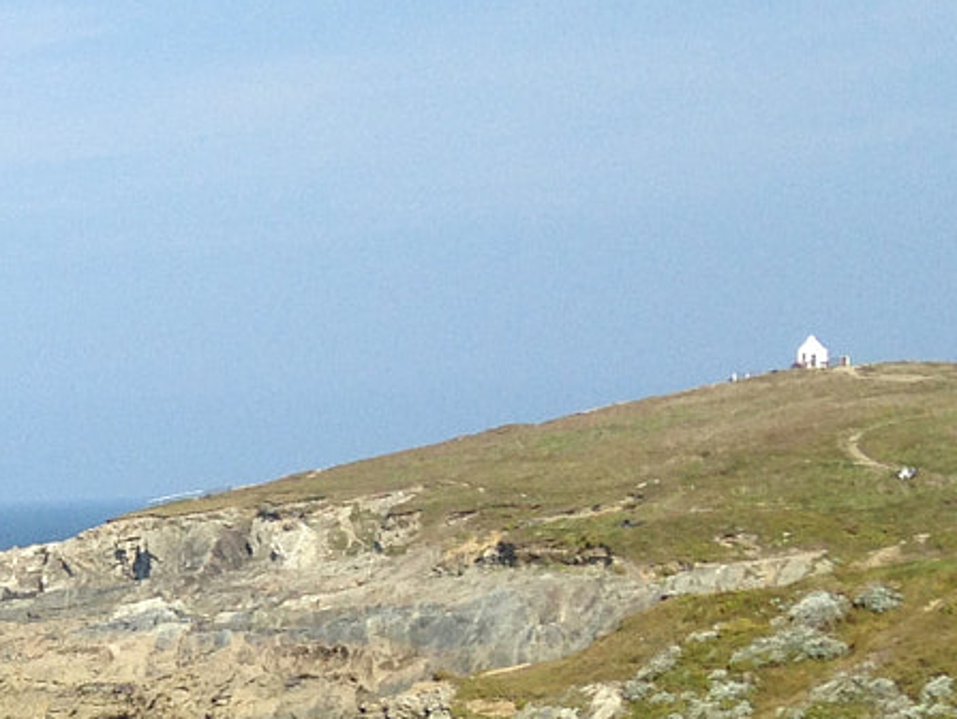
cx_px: -721
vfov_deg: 12.4
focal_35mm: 118
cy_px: 734
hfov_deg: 14.7
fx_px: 3265
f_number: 2.4
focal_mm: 4.12
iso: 50
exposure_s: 1/1595
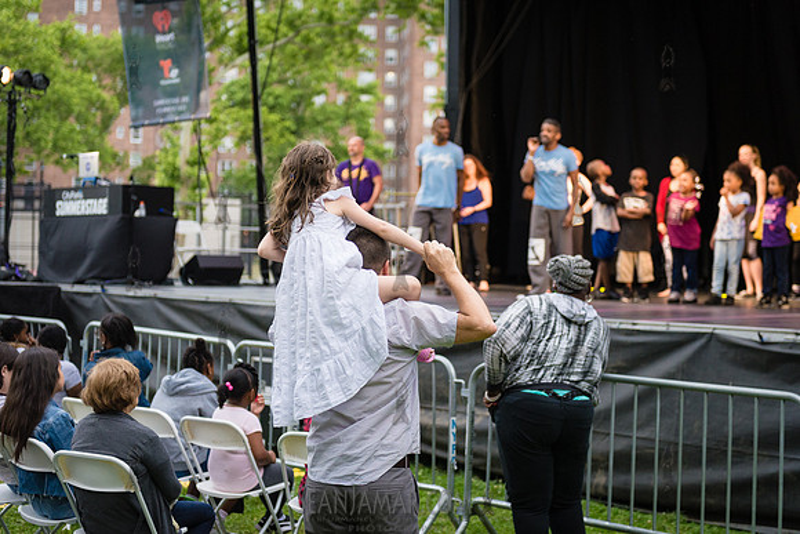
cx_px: 400
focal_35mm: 60
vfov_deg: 22.6
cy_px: 267
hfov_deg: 33.4
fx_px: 1334
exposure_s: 1/1250
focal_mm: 60
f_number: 2.8
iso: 1600
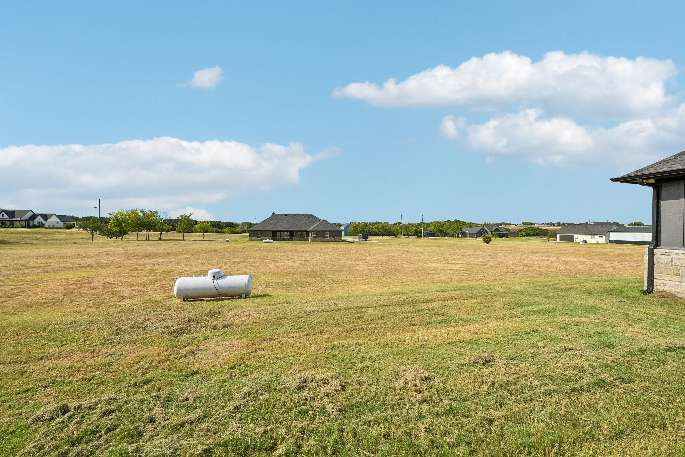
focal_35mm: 14
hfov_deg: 104.3
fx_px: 266
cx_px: 342
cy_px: 228
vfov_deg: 81.2
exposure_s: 1/1600
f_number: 8
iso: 400
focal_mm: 14
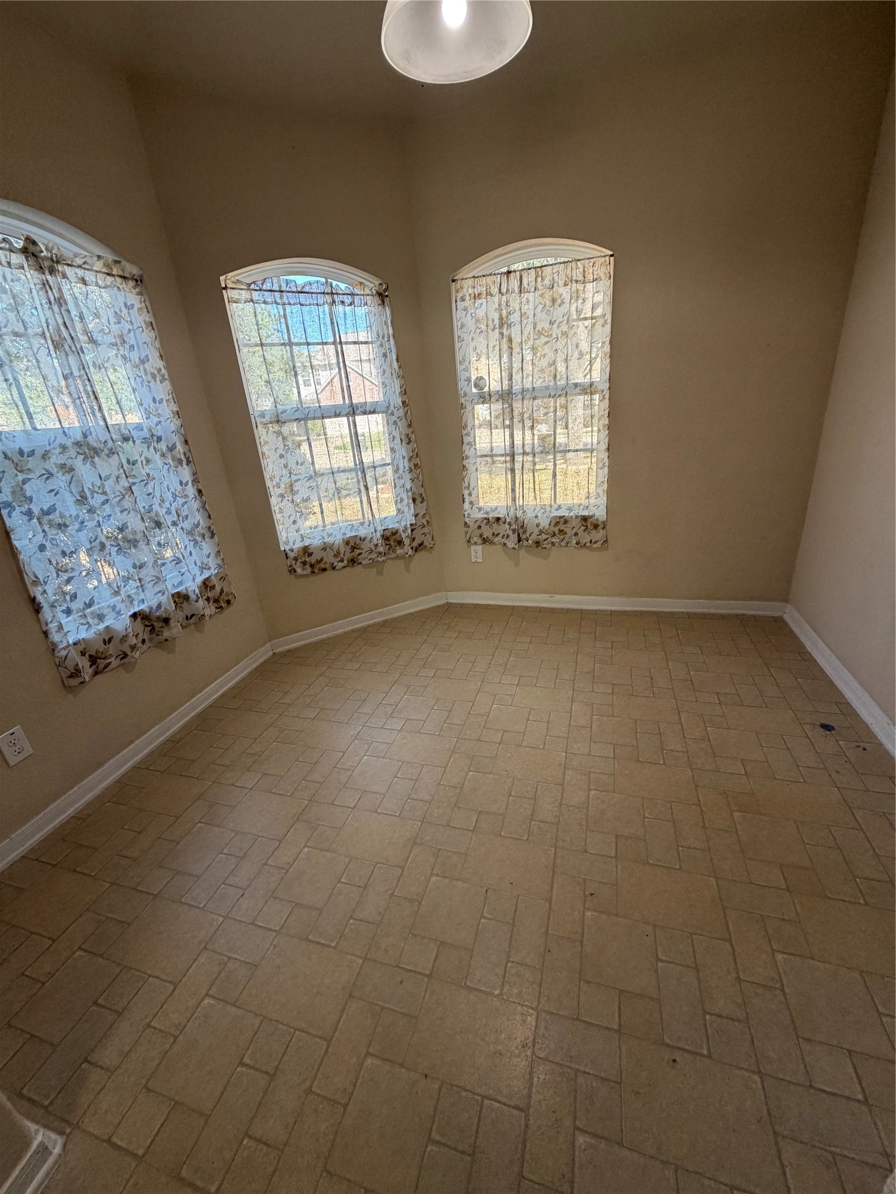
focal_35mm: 14
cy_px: 597
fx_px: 483
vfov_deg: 102.1
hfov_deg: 85.7
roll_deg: +5.0
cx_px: 448
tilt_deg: -22.7
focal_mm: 2.22
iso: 200
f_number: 2.2
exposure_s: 1/121
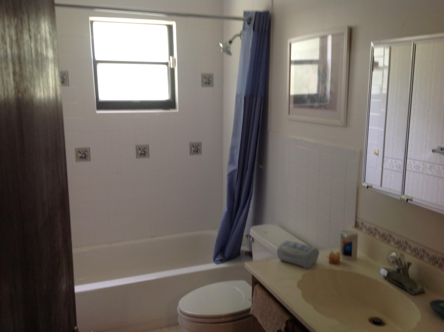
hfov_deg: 52.7
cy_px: 166
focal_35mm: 35
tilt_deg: -10.3
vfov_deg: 40.6
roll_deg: +0.7
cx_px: 222
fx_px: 448
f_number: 2.4
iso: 50
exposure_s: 1/17
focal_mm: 4.28
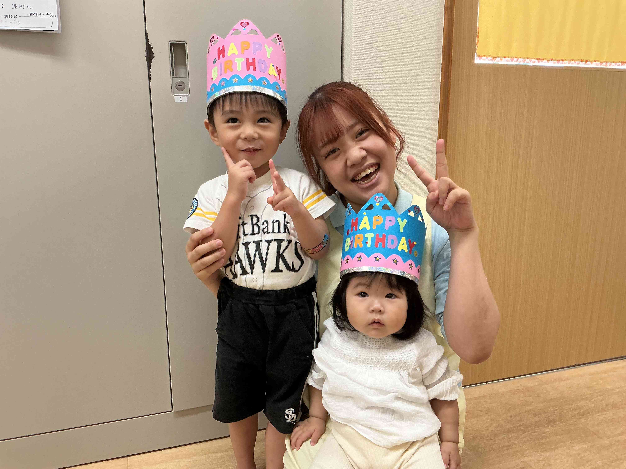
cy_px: 234
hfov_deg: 61.7
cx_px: 313
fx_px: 524
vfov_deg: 48.2
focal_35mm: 29
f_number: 1.8
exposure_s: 1/60
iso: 100
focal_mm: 3
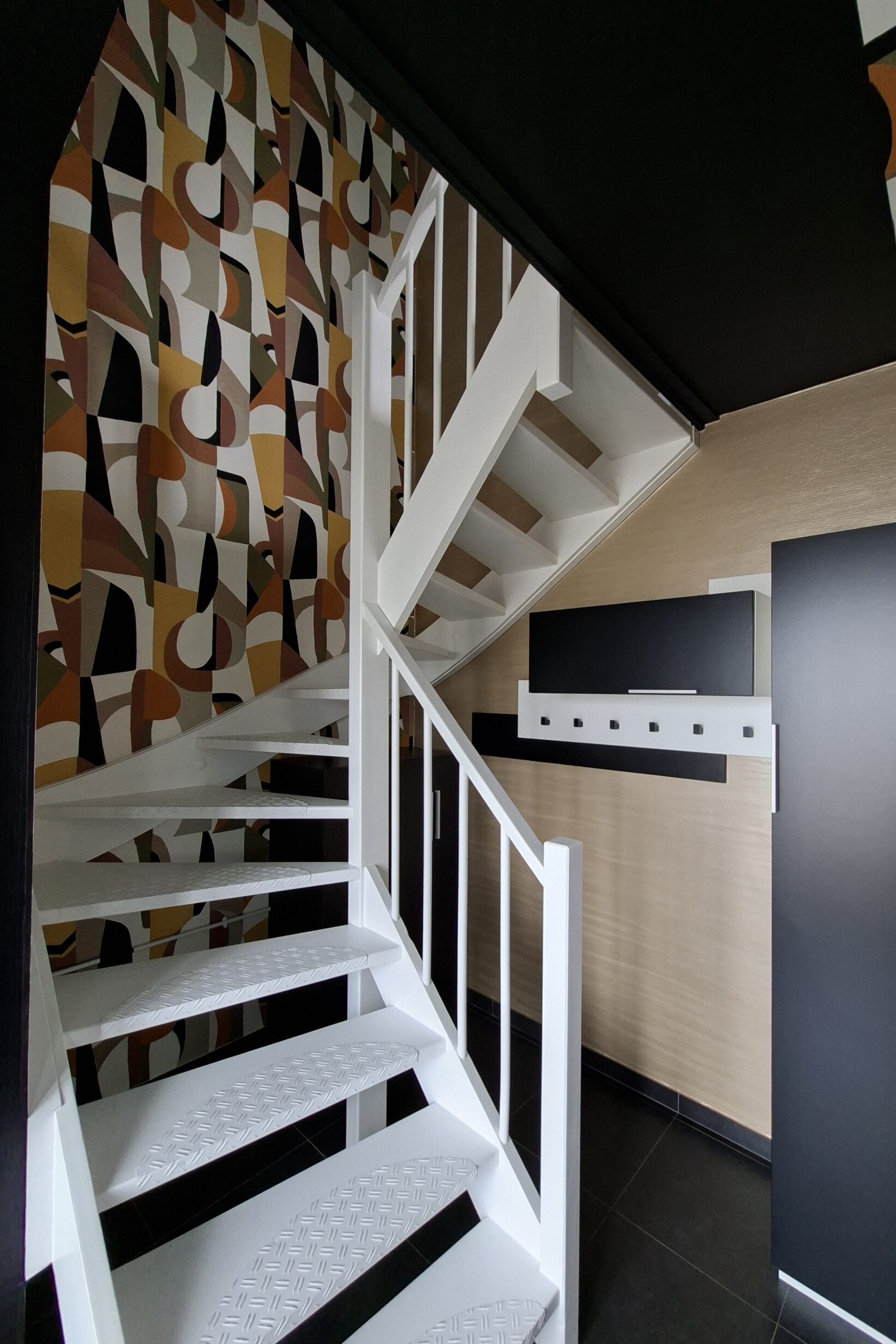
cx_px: 506
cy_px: 686
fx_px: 523
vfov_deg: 104.2
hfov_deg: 80.8
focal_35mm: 14
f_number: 2.2
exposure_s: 1/40
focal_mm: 1.74
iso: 80
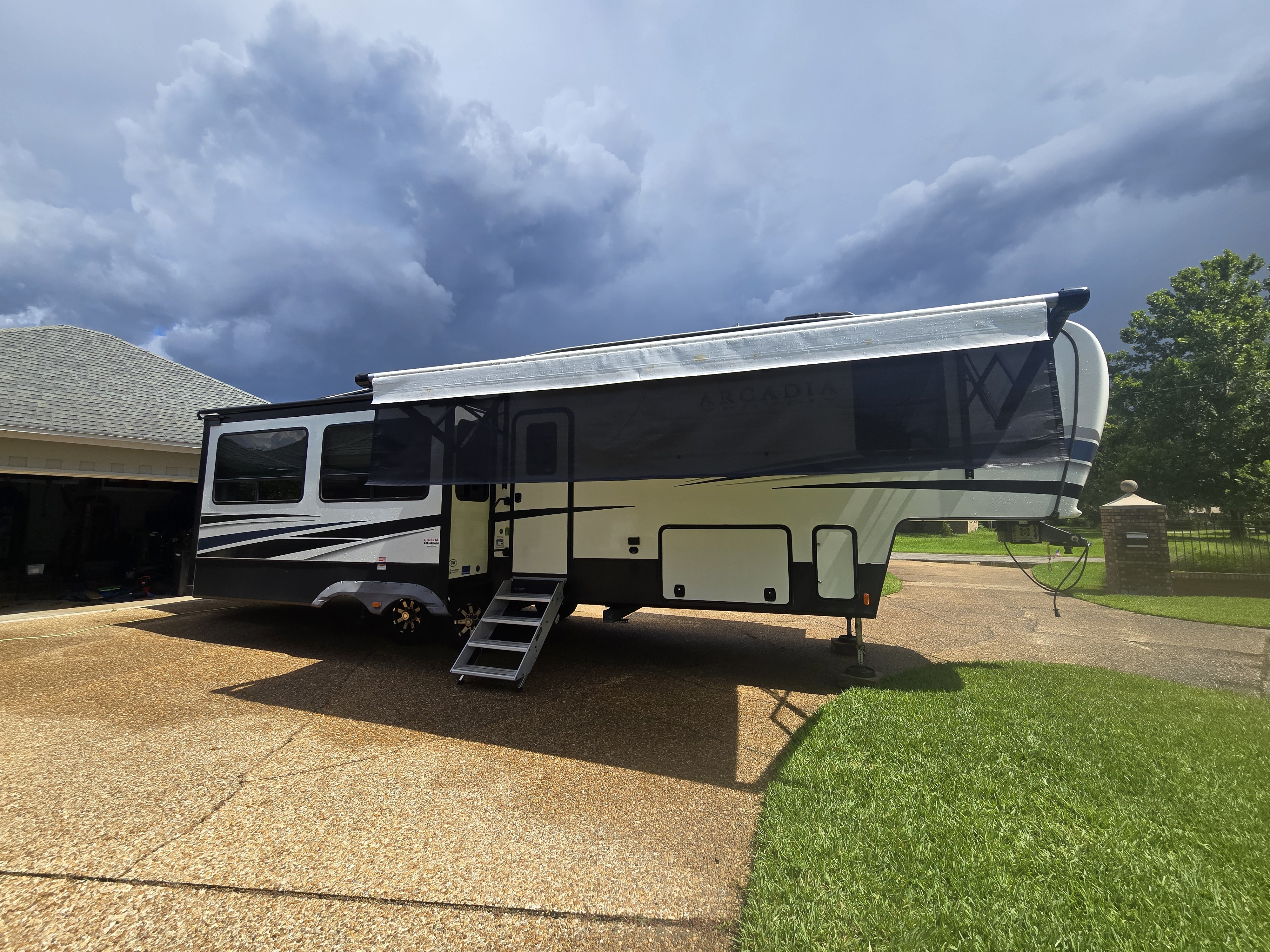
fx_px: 477
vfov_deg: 89.9
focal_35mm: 13
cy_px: 476
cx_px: 635
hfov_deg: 106.2
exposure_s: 1/1742
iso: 50
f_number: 2.2
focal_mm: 2.2
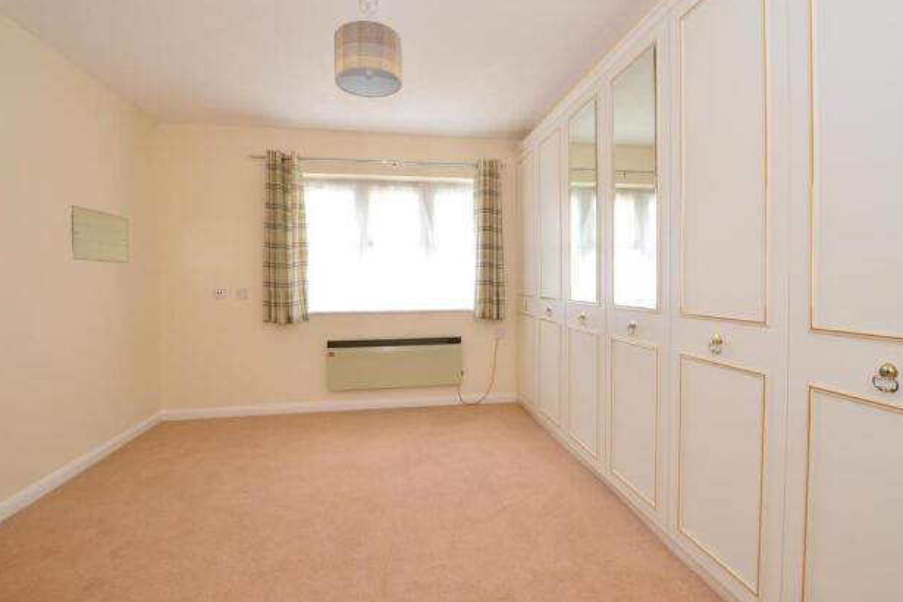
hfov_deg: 96.7
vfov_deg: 73.7
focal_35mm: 16
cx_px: 463
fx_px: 401
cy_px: 290
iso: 400
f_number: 11
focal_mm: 10
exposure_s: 1/3
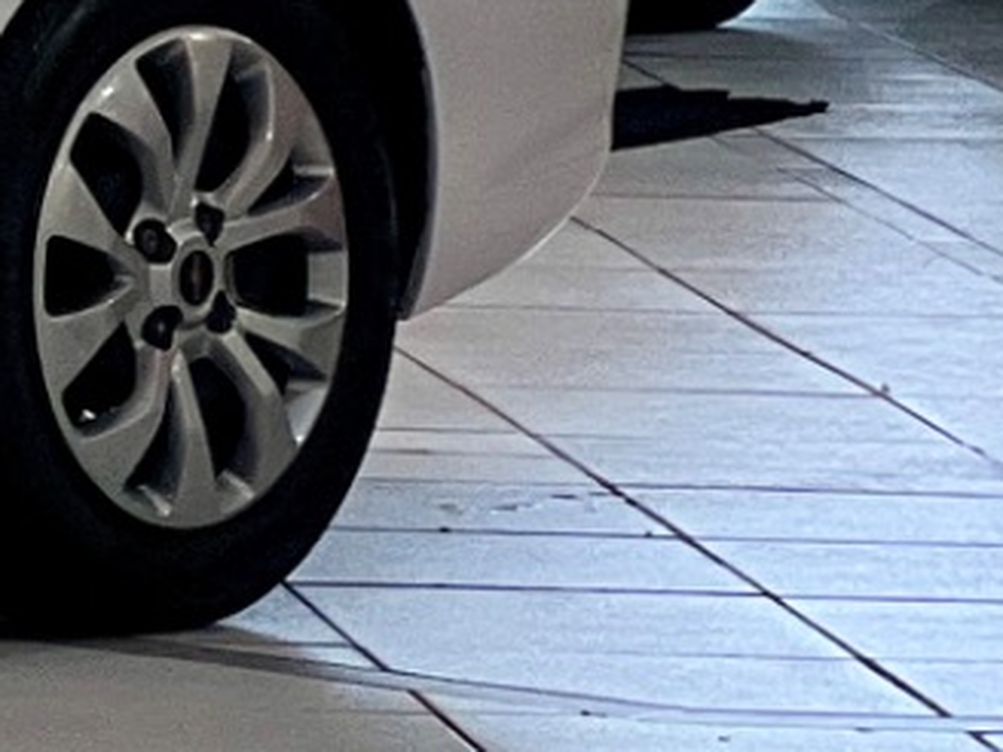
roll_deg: -1.0
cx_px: -1911
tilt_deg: -1.6
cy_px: -614
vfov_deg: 3.3
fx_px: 13068
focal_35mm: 451
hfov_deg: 4.3
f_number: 2.8
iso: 125
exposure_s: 1/120
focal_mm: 9
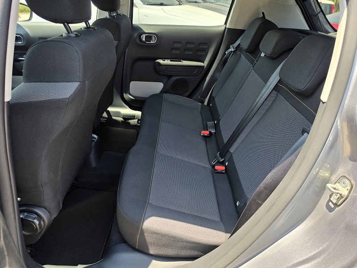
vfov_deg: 58.9
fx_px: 237
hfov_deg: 73.9
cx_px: 178
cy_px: 134
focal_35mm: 23
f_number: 1.4
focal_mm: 6.5
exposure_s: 1/359
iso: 25
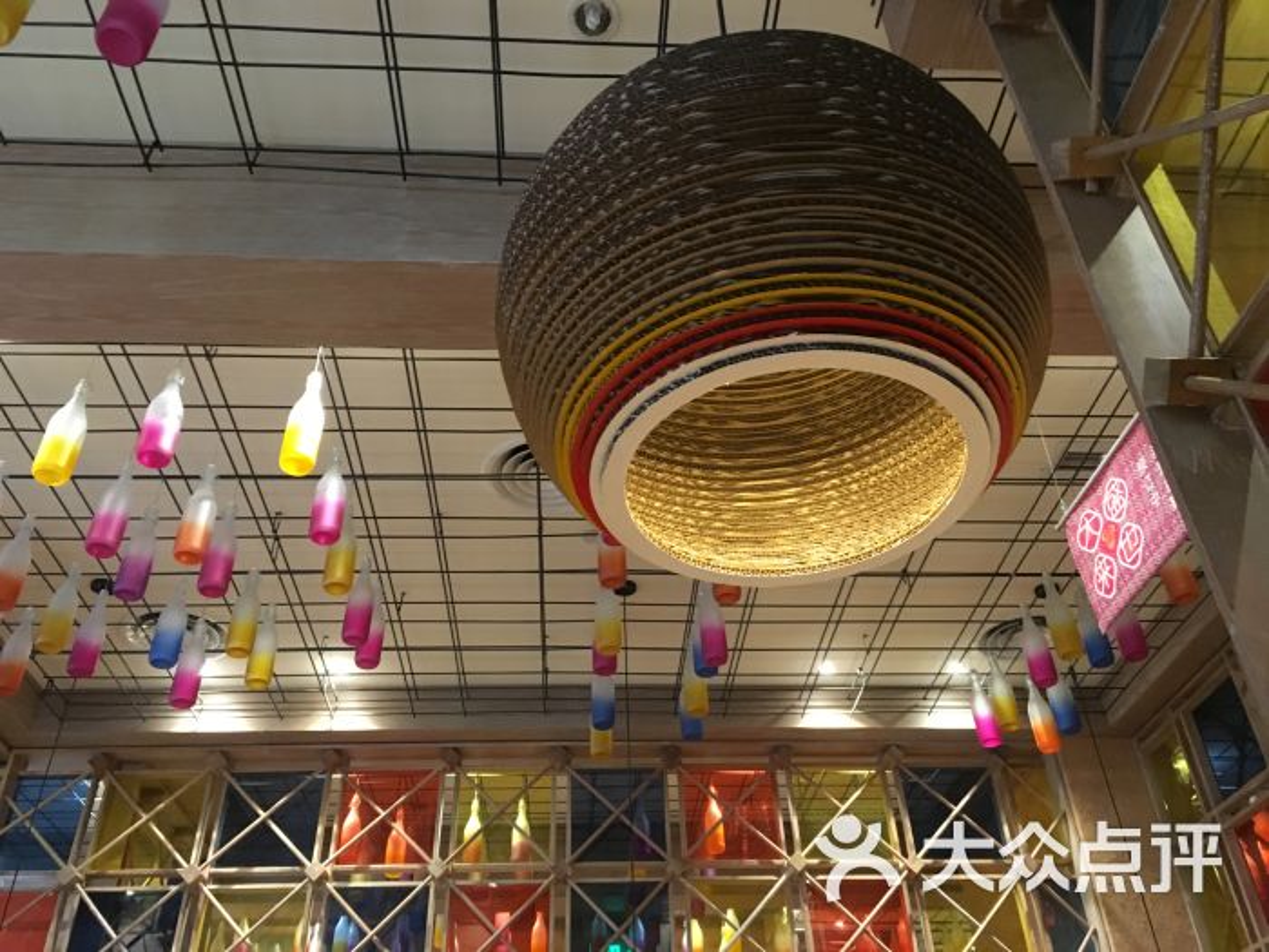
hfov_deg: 61.7
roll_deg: +2.8
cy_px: 476
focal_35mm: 29
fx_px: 1063
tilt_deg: +37.8
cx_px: 634
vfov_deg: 48.2
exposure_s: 1/17
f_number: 2.2
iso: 250
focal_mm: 4.15
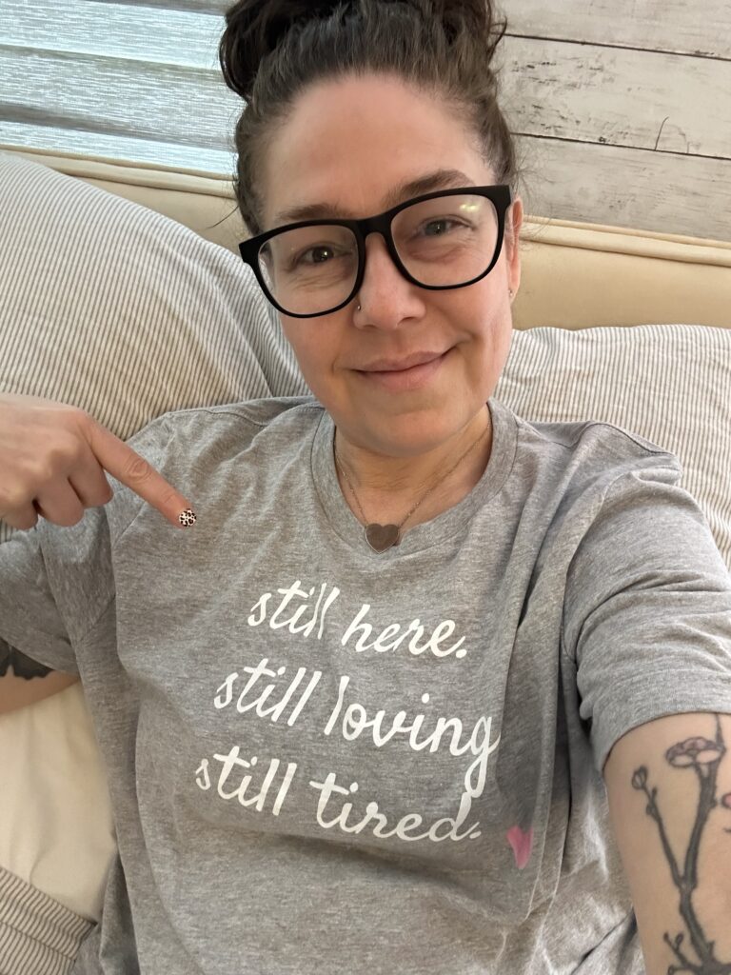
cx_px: 366
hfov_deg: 58.9
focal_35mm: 23
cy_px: 488
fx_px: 648
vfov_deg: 73.9
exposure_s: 1/40
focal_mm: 2.69
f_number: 1.9
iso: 320
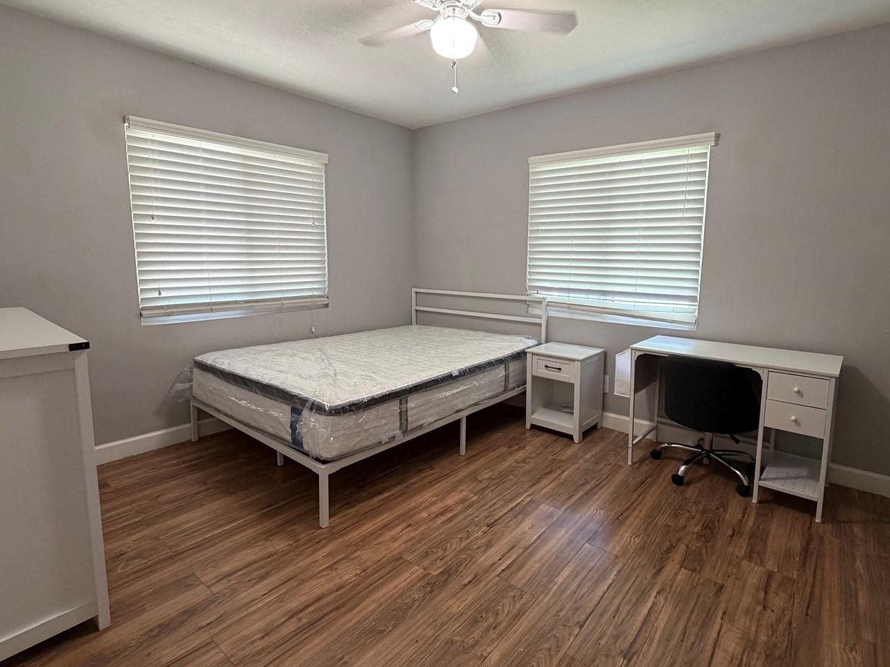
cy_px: 311
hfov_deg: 87.6
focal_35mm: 18
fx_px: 463
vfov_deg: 71.5
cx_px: 477
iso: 320
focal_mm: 2.22
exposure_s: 1/60
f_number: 2.2
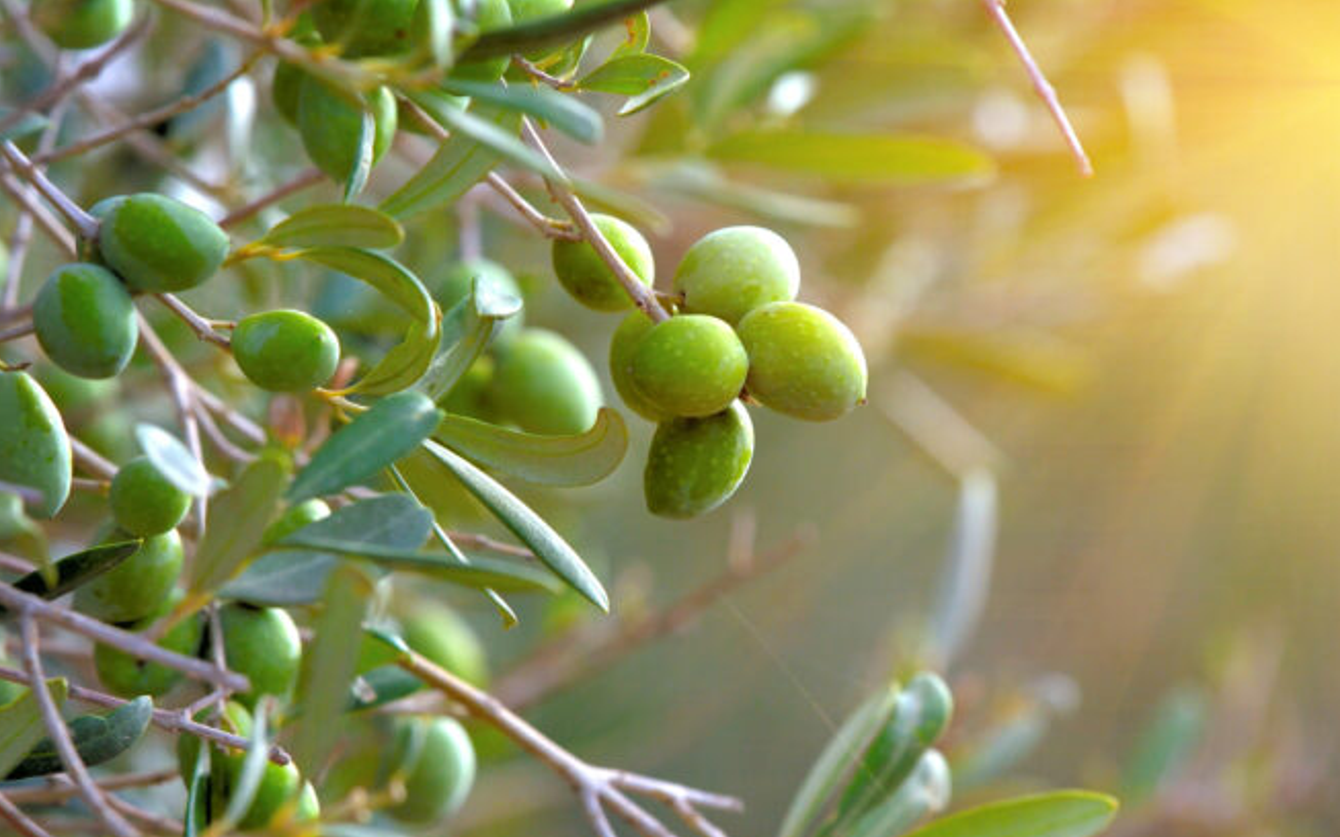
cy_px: 523
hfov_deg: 8.1
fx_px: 9516
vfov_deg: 5.0
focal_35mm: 261
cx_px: 591
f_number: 5
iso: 500
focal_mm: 145
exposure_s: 1/1600
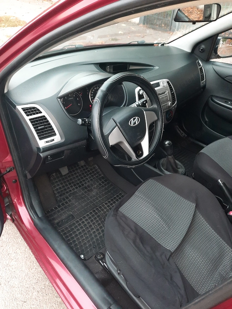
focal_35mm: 25
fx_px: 223
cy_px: 154
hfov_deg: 54.9
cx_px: 116
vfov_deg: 69.4
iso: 320
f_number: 2
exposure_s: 1/33
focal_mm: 4.6
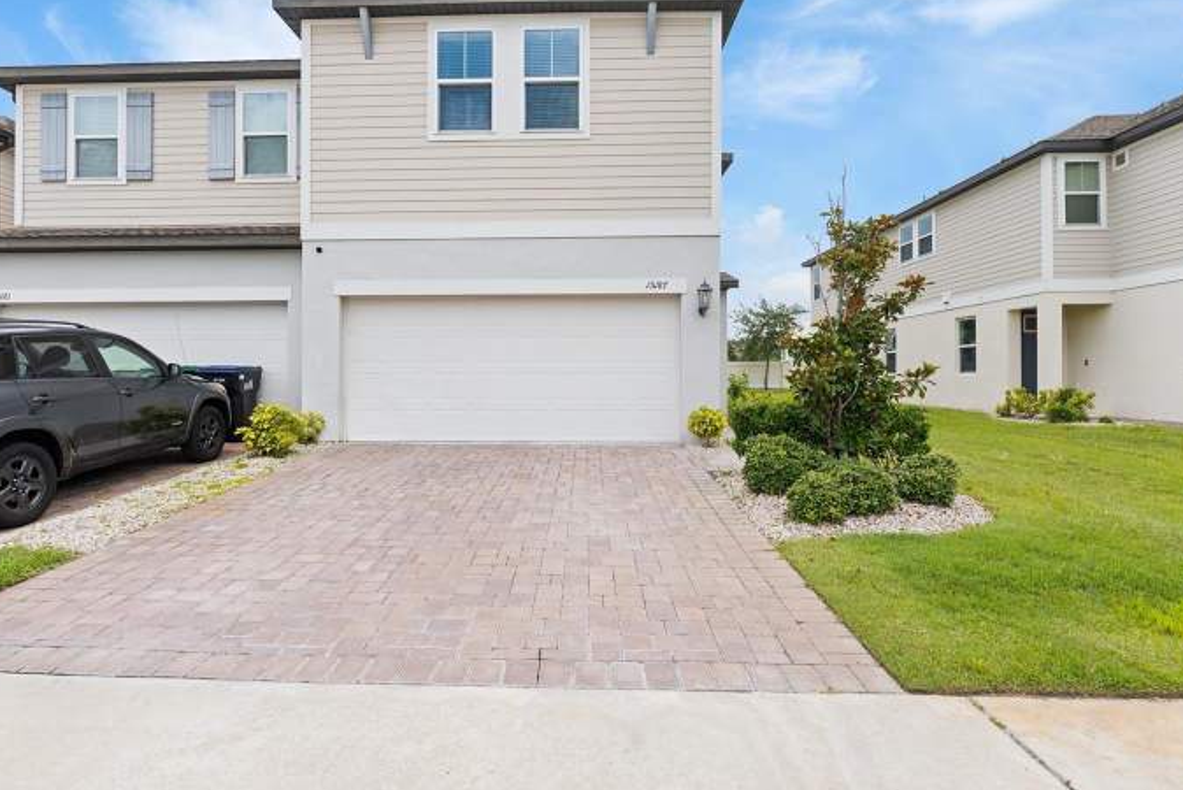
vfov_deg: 64.6
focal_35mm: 19
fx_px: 625
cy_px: 374
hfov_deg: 86.8
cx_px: 562
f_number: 9
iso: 80
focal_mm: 16
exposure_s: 1/30
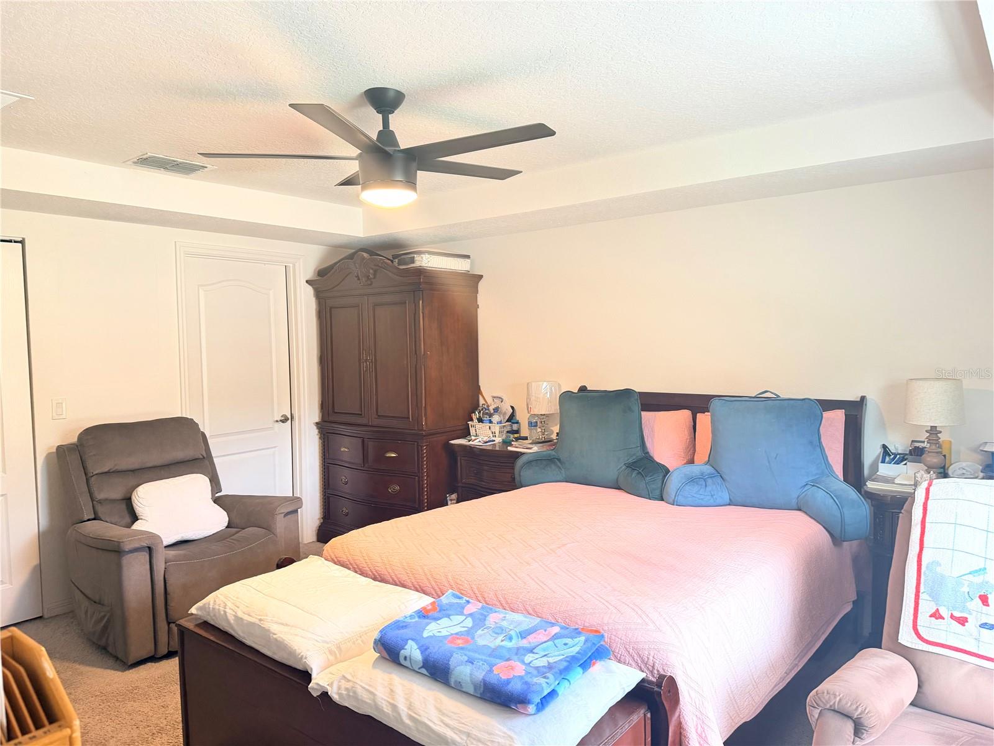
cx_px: 497
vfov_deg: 56.8
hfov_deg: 71.6
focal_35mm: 24
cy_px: 373
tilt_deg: -3.2
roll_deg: +1.5
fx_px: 689
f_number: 1.78
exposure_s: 1/60
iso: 400
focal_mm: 6.76
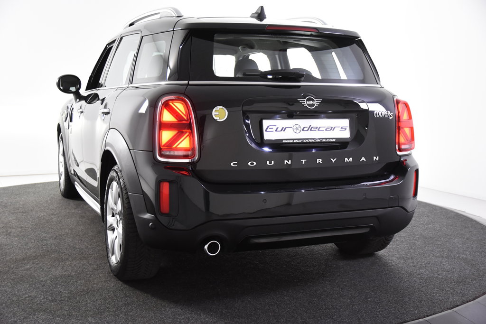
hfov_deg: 42.3
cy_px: 162
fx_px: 628
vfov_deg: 29.0
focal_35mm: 46
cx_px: 243
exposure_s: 1/60
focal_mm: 31
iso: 1600
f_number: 4
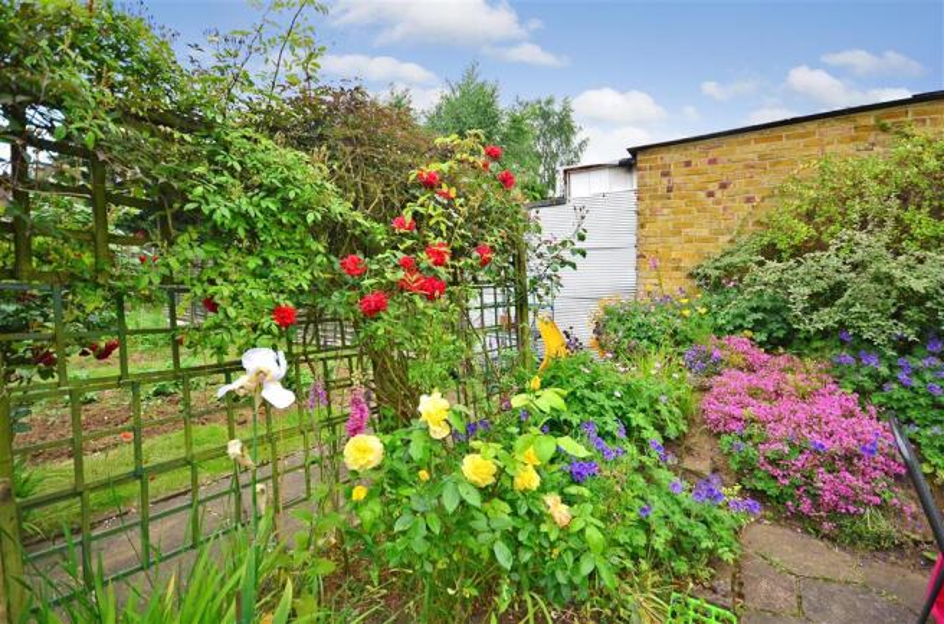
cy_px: 312
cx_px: 472
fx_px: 432
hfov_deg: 95.1
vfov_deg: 71.8
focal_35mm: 16
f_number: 5.6
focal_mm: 11
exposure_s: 1/125
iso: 200
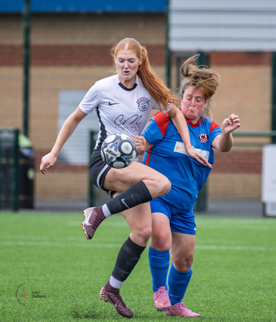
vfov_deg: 2.7
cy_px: 125
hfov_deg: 2.3
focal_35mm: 688
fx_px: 6746
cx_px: 158
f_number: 5.6
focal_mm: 400
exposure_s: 1/1600
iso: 800
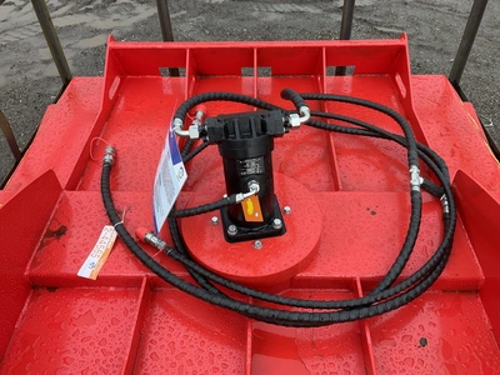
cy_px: 188
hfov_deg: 61.7
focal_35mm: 29
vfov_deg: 48.2
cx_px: 250
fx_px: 419
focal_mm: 3
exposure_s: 1/143
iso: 20
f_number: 1.8
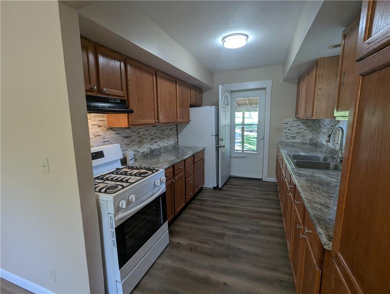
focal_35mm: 16
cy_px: 147
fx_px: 180
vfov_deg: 78.2
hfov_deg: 94.4
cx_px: 195
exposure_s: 1/120
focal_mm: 2.35
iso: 130
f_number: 2.2
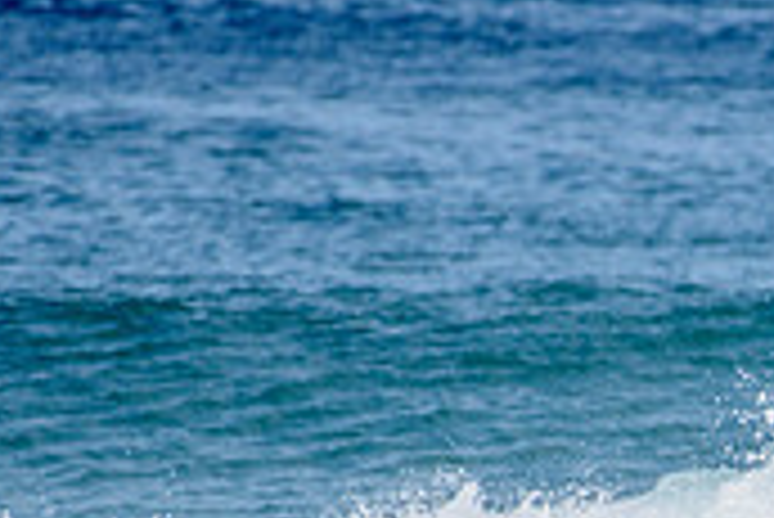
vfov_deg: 0.8
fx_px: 36214
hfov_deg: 1.2
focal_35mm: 1683
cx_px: 846
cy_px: 714
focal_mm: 500
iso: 250
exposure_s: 1/2500
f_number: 6.3
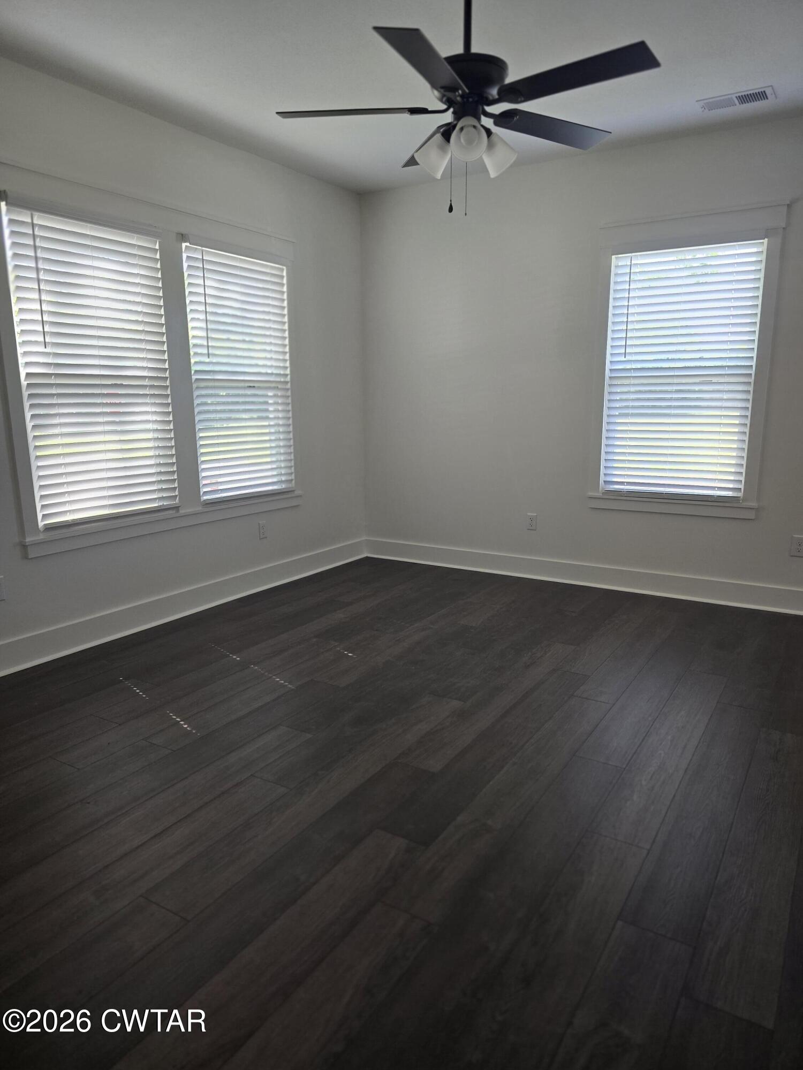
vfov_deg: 73.9
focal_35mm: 23
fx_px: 711
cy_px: 535
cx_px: 402
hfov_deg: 58.9
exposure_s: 1/120
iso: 125
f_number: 1.7
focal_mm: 6.3
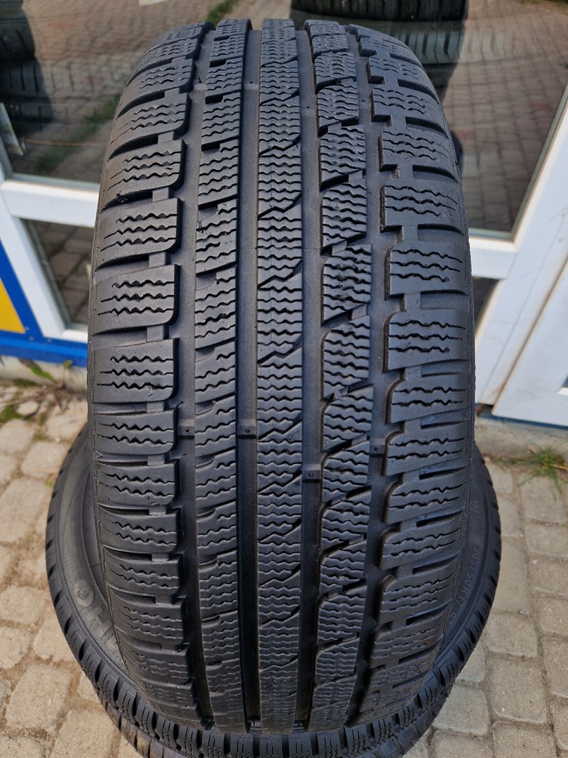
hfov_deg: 58.9
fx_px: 503
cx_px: 284
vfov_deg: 73.9
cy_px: 379
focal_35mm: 23
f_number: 1.8
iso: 50
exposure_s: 1/203
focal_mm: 5.4
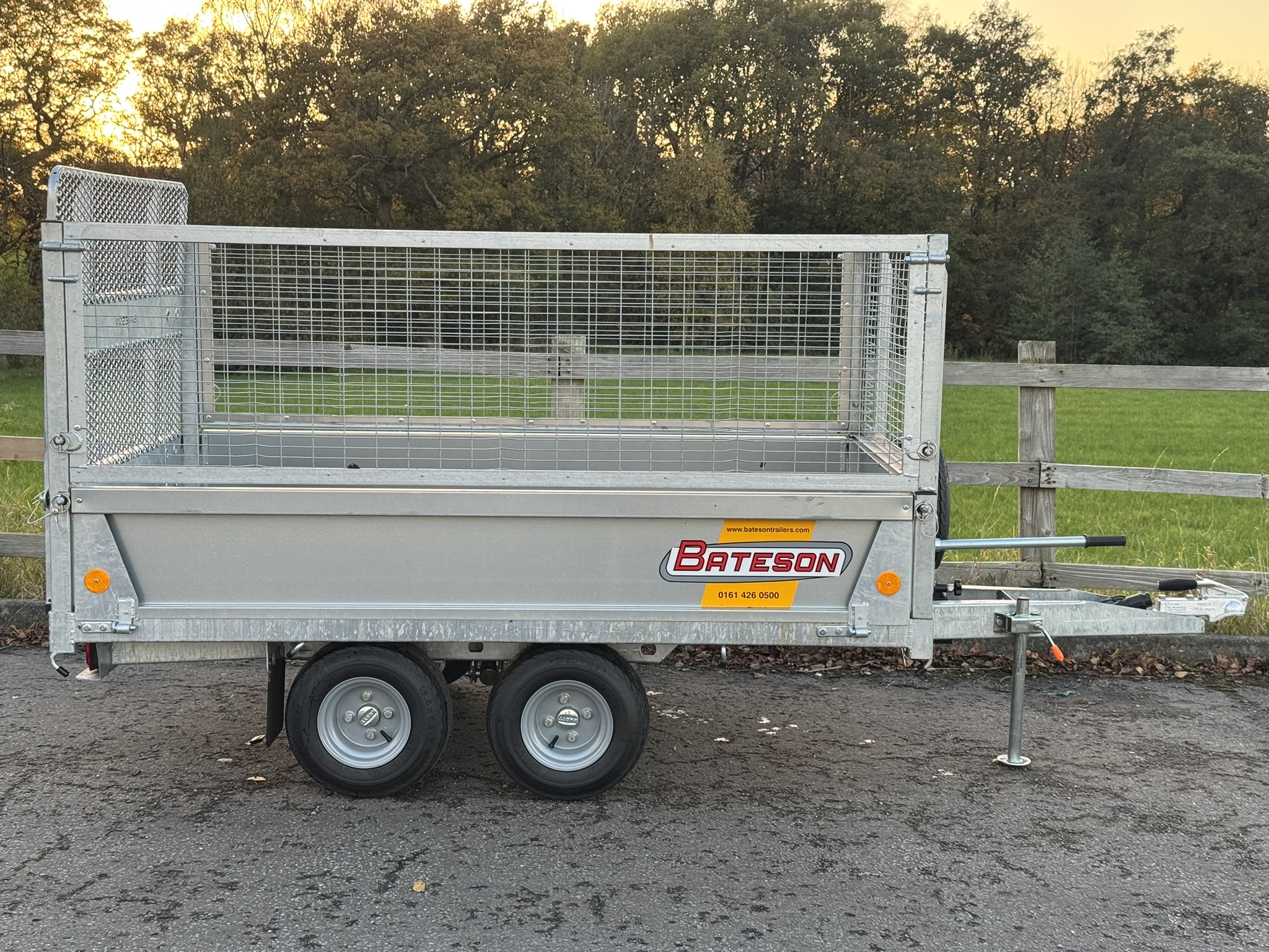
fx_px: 1760
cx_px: 634
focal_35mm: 48
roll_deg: +0.7
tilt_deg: -7.7
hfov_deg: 39.7
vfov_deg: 30.3
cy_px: 476
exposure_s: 1/181
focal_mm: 6.76
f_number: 1.78
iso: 64
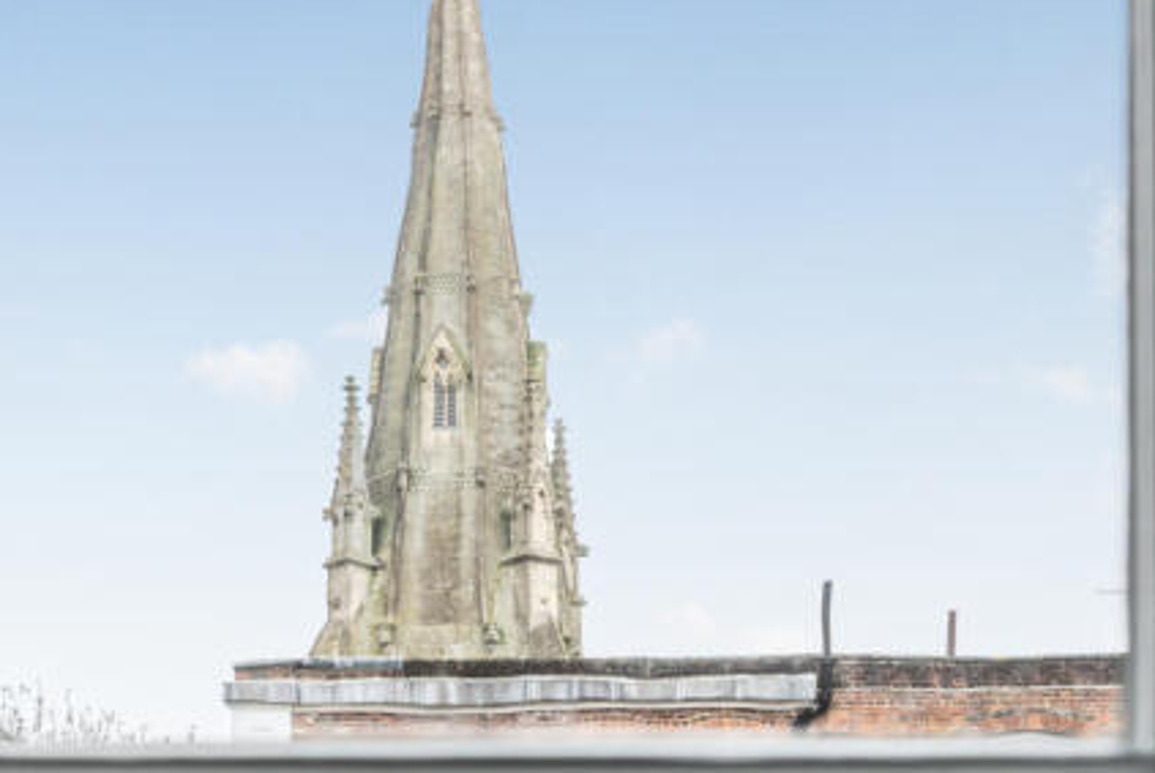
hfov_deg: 17.6
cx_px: 496
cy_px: 367
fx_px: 3725
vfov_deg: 11.8
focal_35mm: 116
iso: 400
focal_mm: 50
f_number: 8
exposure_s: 1/100
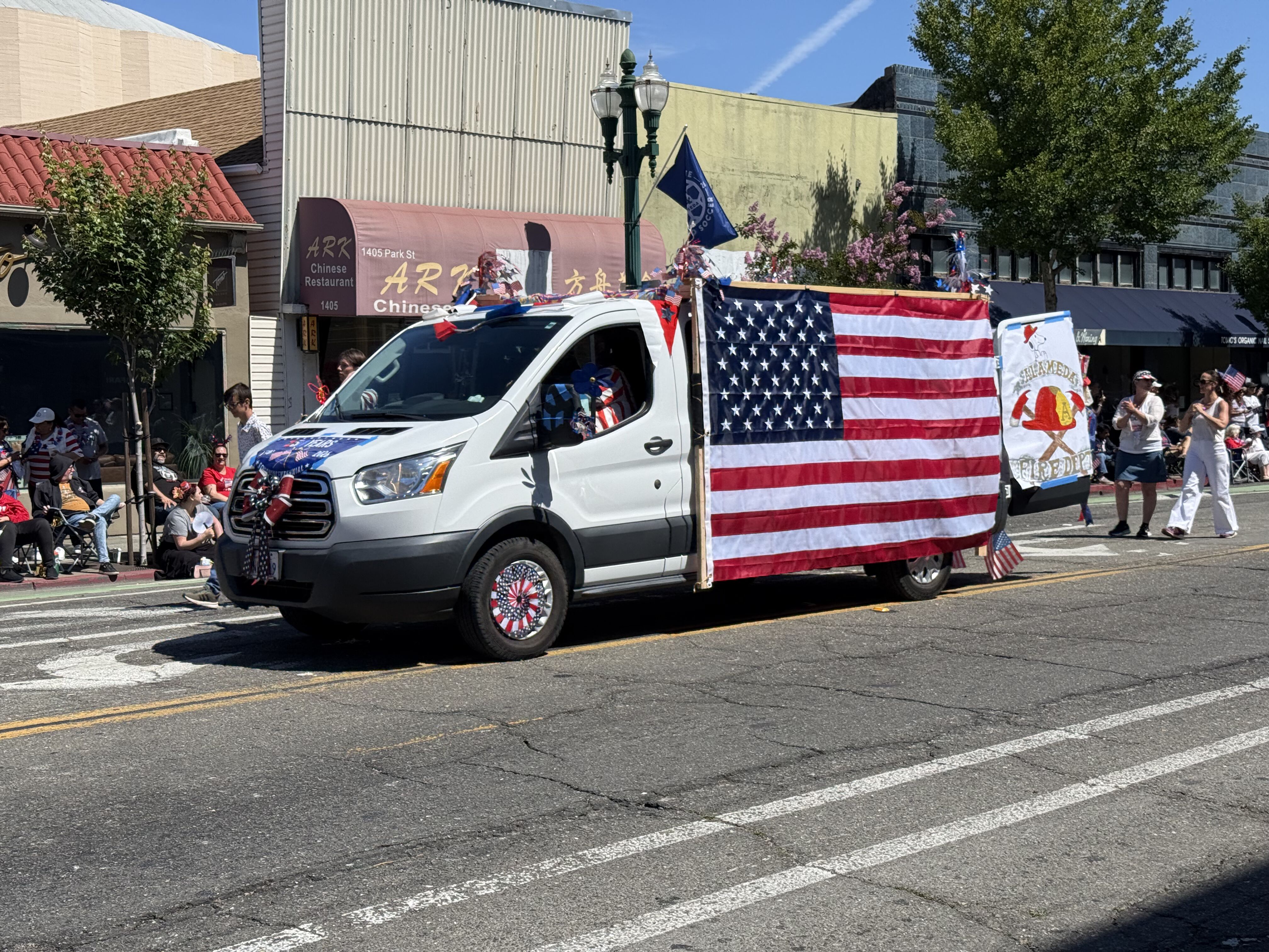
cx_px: 634
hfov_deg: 39.7
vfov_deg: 30.3
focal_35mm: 48
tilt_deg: -1.9
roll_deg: +1.1
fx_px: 1760
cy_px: 476
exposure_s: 1/6024
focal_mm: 6.76
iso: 64
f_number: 1.78
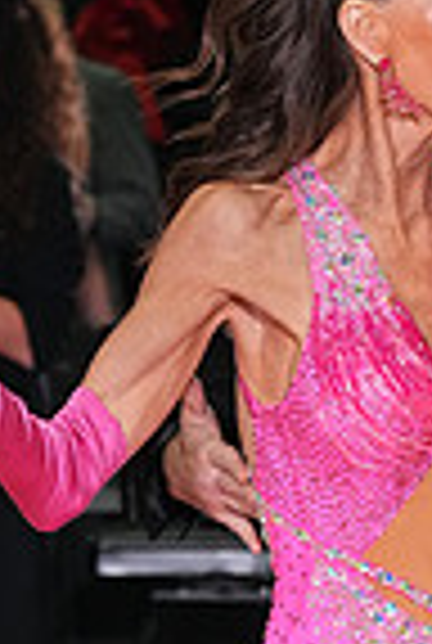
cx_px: 529
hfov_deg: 2.6
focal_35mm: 538
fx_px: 9637
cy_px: 815
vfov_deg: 3.8
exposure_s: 1/320
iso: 6400
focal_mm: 133
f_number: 6.3
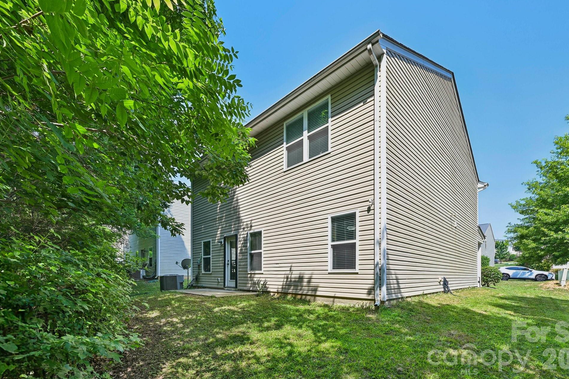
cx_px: 302
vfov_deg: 77.2
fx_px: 237
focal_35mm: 15
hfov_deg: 100.3
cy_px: 177
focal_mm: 14
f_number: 8
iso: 100
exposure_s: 1/80
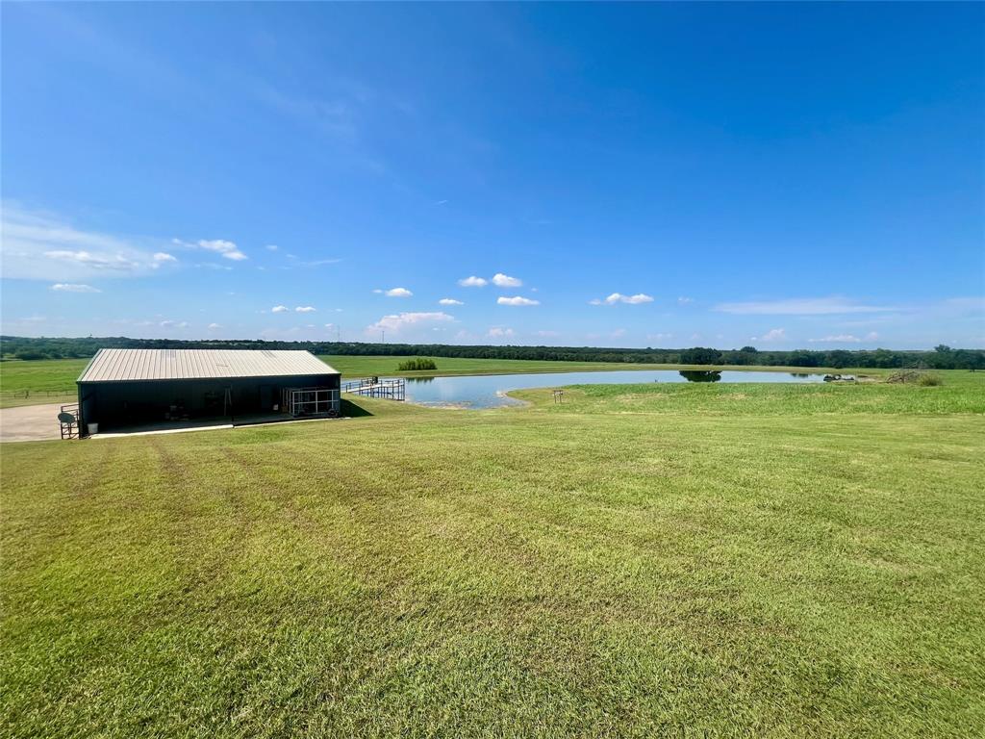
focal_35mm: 13
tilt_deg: -1.7
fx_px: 370
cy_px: 370
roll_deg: -0.8
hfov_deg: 106.2
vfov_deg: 89.9
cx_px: 492
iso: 32
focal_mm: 1.57
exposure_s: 1/2016
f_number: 1.8
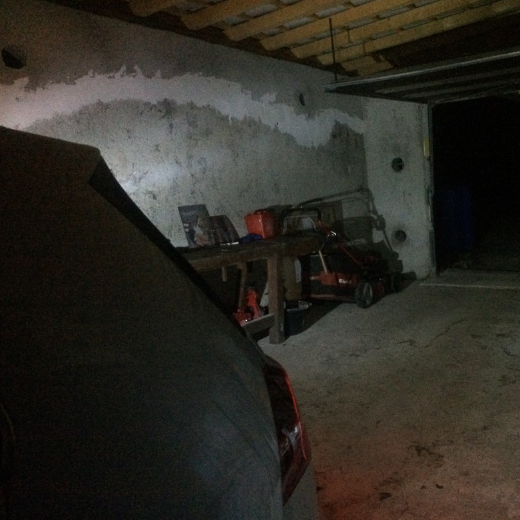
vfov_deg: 47.2
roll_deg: +4.4
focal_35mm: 35
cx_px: 343
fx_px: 595
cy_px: 260
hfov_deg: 46.5
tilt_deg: -7.7
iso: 2000
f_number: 2.2
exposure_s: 1/17
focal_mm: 4.15
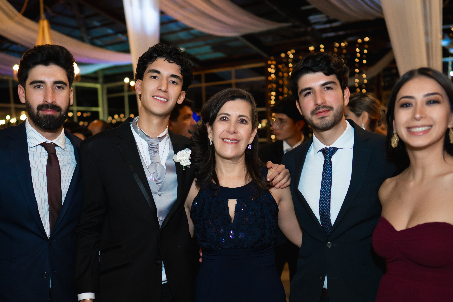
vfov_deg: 33.8
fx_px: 491
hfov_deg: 49.5
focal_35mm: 39
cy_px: 211
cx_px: 202
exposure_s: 1/200
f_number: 1.4
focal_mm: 24
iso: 800
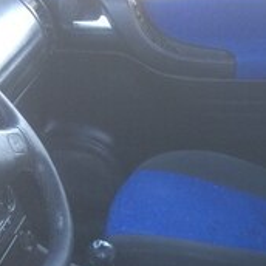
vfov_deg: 21.2
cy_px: 346
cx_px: 254
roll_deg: -3.1
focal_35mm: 74
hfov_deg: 22.6
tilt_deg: -33.9
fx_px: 643
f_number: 2.2
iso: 50
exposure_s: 1/33
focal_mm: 4.15
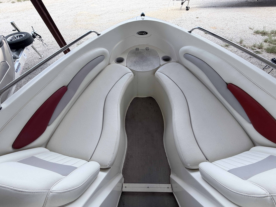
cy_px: 104
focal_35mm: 14
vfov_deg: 85.7
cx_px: 138
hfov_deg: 102.1
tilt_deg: -56.3
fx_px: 112
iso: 50
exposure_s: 1/291
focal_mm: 2.22
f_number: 2.2
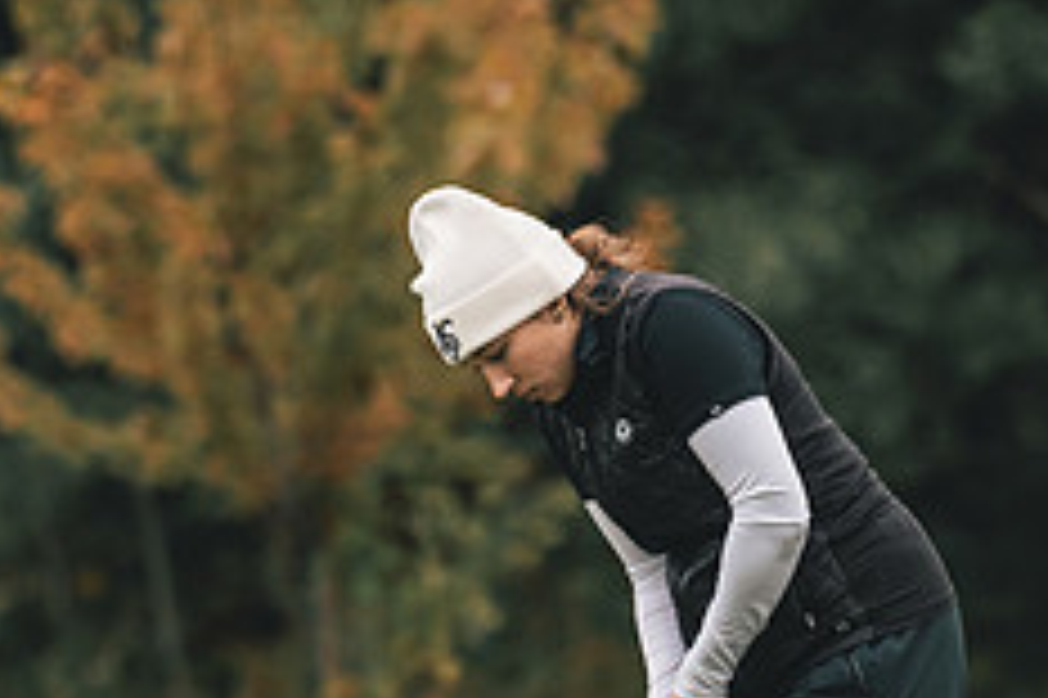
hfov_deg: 3.7
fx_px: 16232
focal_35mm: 558
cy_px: 716
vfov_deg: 2.5
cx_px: 586
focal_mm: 150
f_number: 2.8
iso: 800
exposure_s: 1/1600
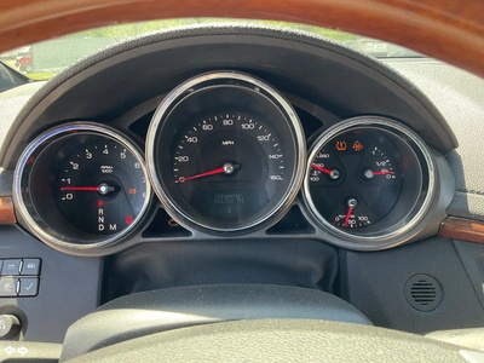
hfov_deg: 61.7
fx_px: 405
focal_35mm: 29
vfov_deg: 48.2
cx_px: 242
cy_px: 182
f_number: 1.8
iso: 50
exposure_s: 1/122
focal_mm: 3
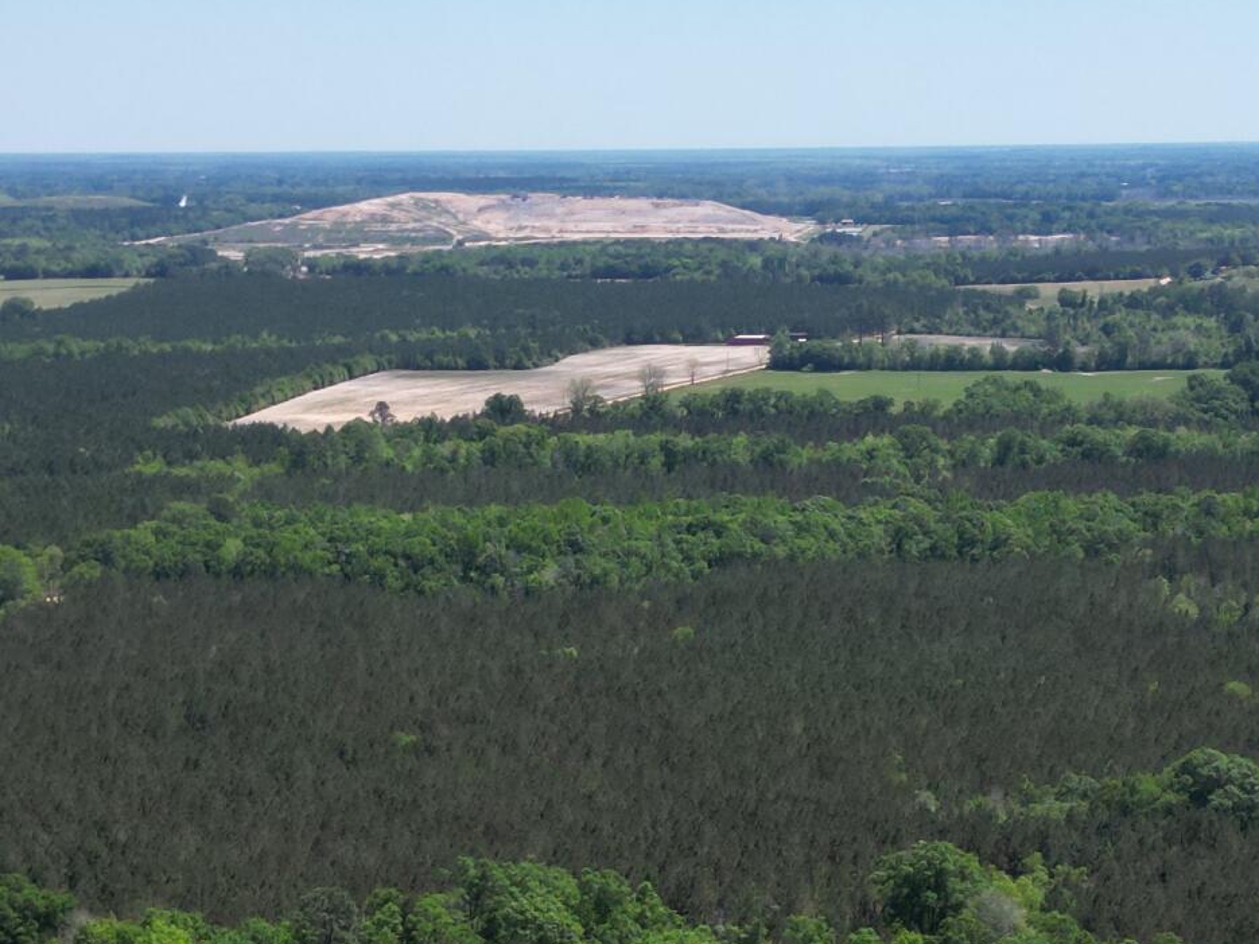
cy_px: 957
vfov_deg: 18.6
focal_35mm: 77
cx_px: 684
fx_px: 2800
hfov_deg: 25.3
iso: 120
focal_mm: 6.72
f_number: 1.7
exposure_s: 1/3000
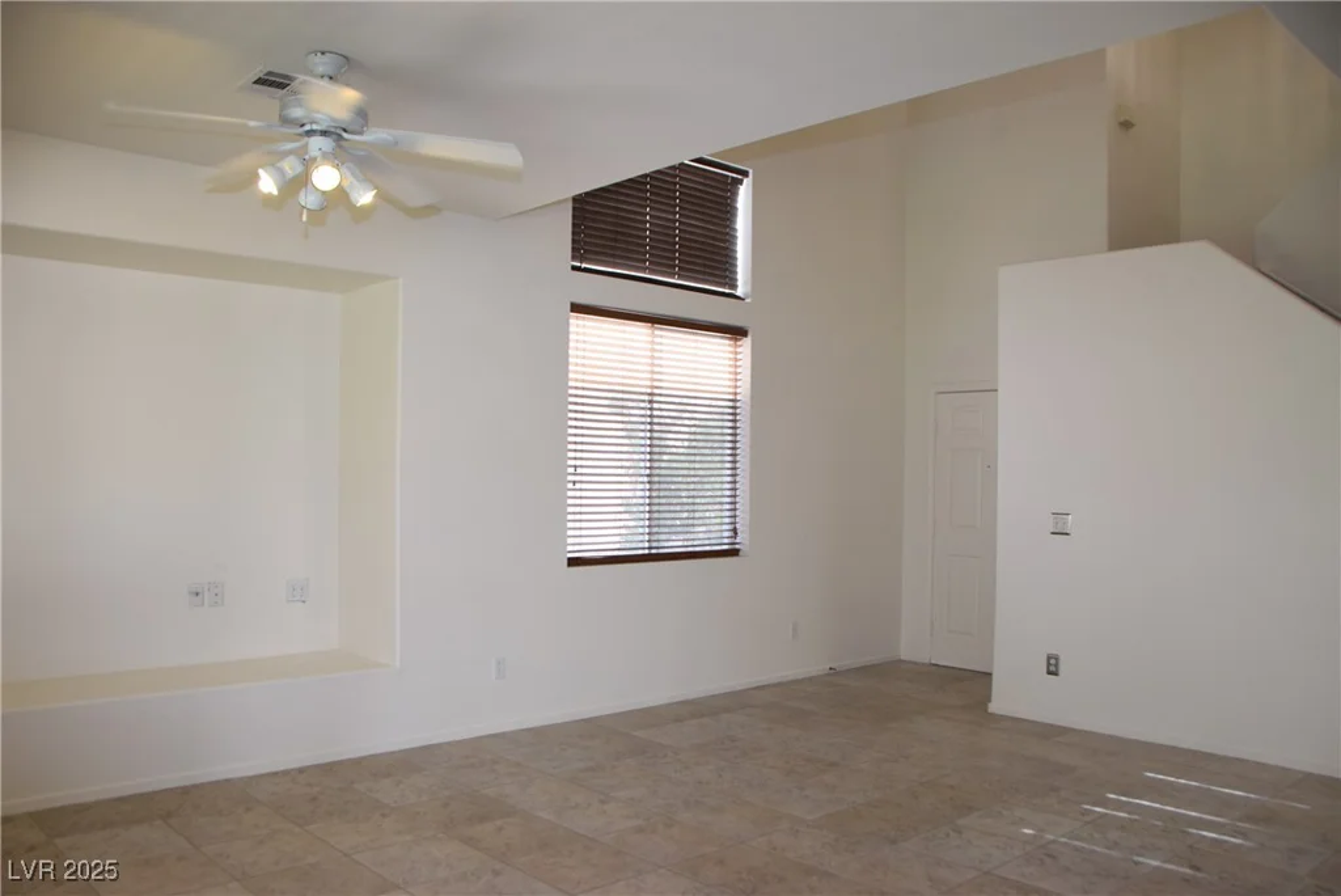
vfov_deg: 48.0
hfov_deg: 67.4
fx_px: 1006
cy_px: 448
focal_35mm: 27
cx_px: 670
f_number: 5
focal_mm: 18
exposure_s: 1/100
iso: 400
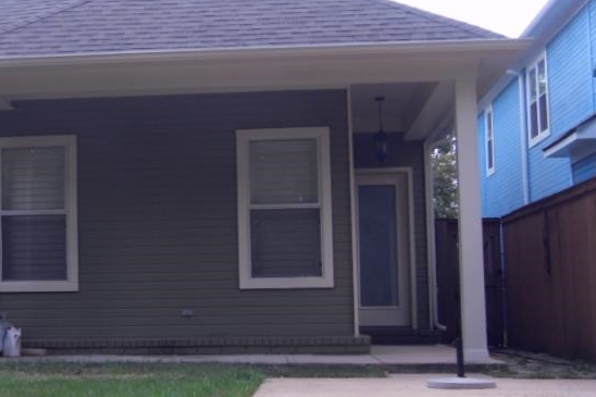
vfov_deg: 20.0
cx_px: 125
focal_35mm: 68
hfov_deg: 29.0
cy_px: 215
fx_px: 1125
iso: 80
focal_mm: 6.3
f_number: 3.5
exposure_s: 1/125
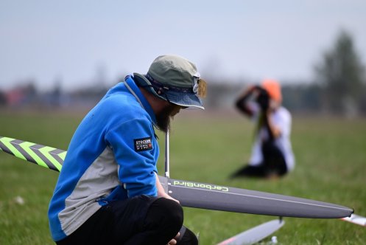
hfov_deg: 5.2
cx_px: 183
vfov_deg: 3.4
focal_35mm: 400
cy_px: 122
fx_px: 4069
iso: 1000
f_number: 6.3
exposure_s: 1/4000
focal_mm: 400
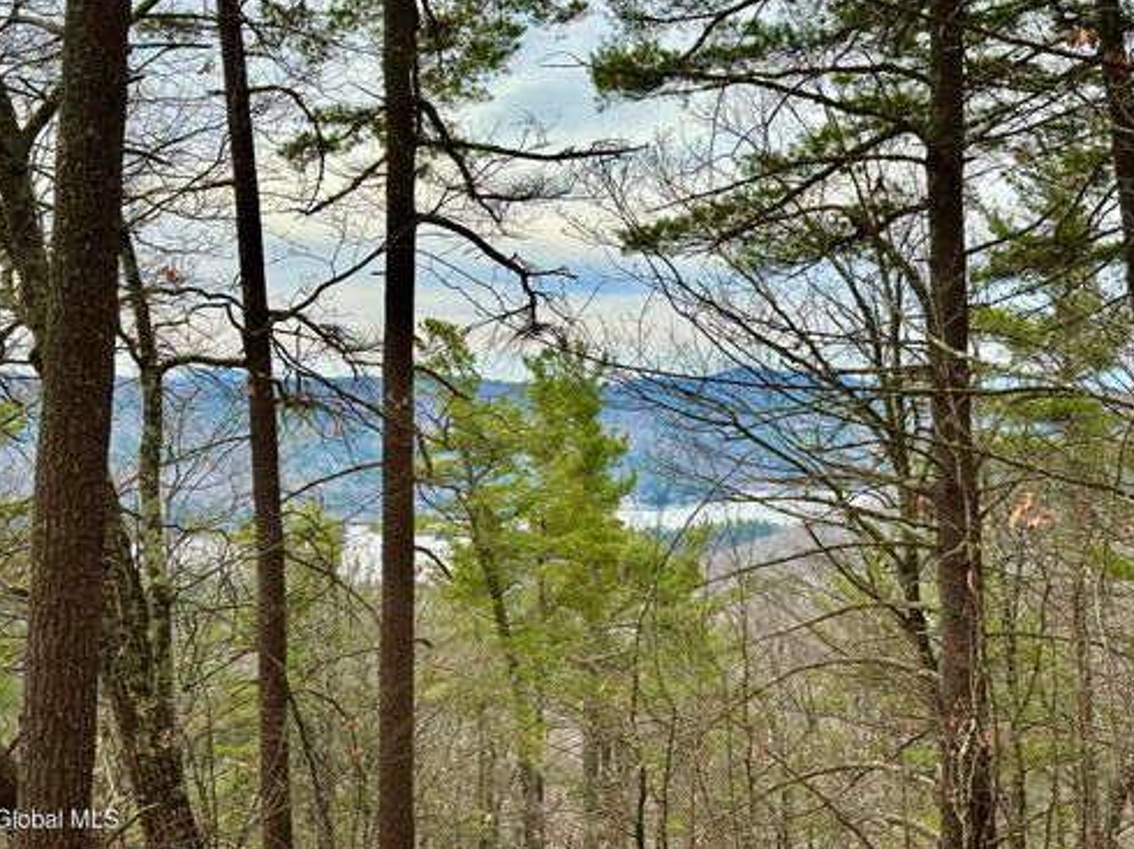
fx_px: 1604
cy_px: 424
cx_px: 569
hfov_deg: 38.9
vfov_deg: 29.7
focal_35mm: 49
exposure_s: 1/3367
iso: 64
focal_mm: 6.86
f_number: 1.78
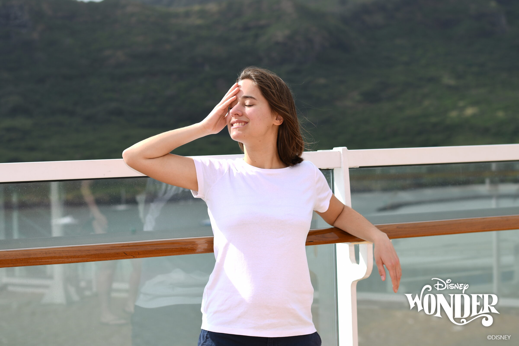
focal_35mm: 75
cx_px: 260
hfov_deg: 27.0
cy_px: 173
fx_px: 1081
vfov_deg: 18.2
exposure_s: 1/1000
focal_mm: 50
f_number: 3.2
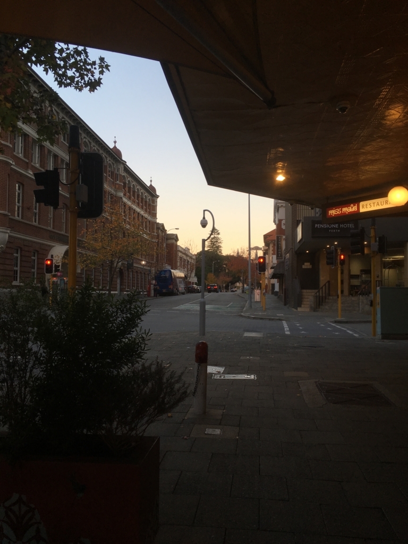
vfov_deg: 61.7
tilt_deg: +2.5
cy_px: 272
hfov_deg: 48.2
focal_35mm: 29
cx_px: 204
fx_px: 456
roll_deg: -0.6
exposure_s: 1/100
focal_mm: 4.15
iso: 25
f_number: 2.2
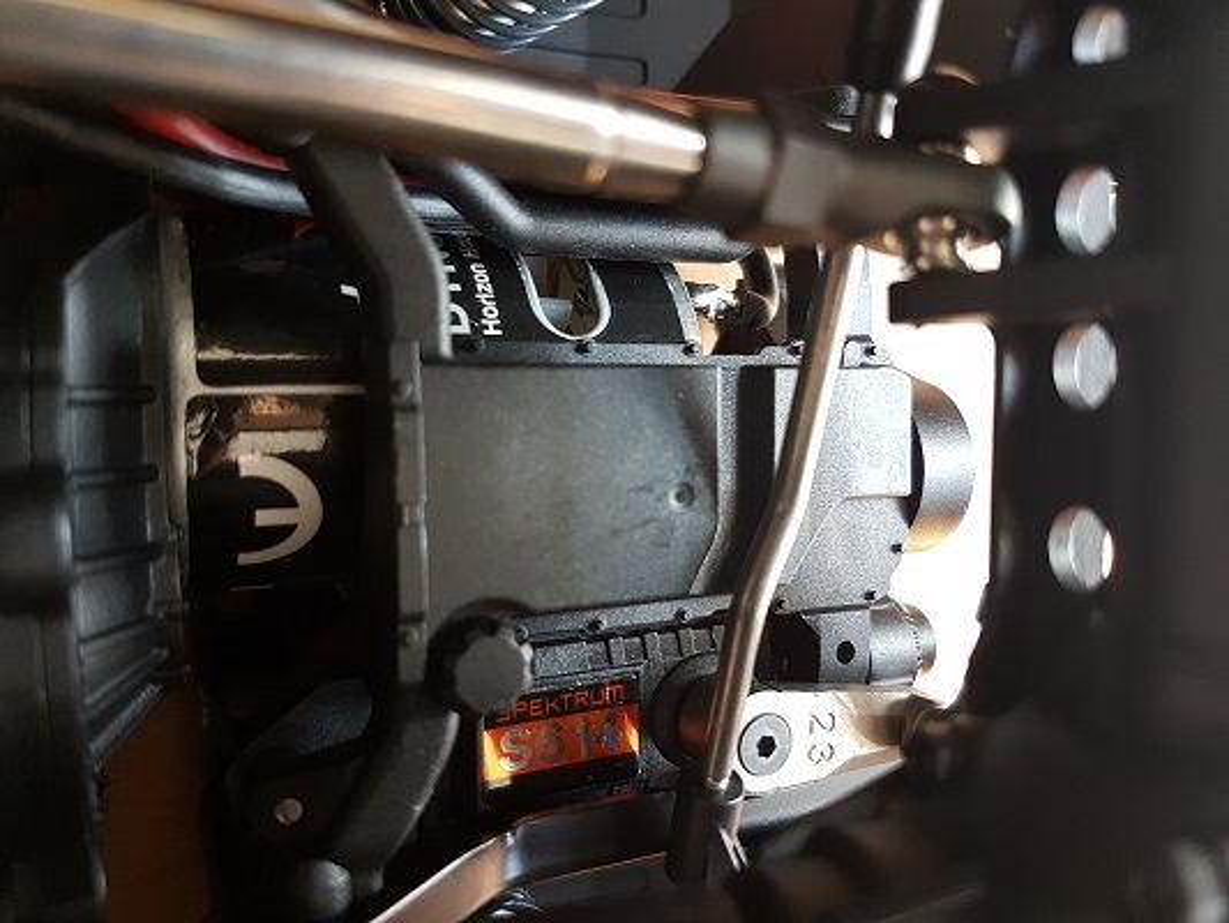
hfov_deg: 67.3
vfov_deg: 53.1
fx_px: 923
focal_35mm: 26
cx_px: 614
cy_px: 462
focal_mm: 4.2
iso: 160
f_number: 1.7
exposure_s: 1/50
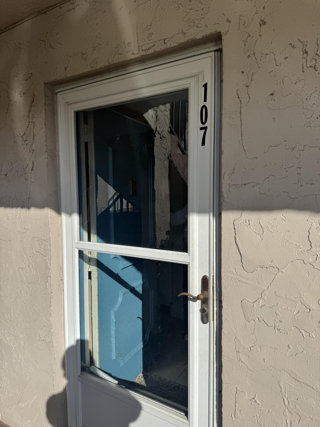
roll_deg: +1.3
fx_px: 296
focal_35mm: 24
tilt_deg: -3.2
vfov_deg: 71.6
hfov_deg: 56.8
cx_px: 160
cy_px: 214
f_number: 1.78
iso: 80
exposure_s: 1/7092
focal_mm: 6.76
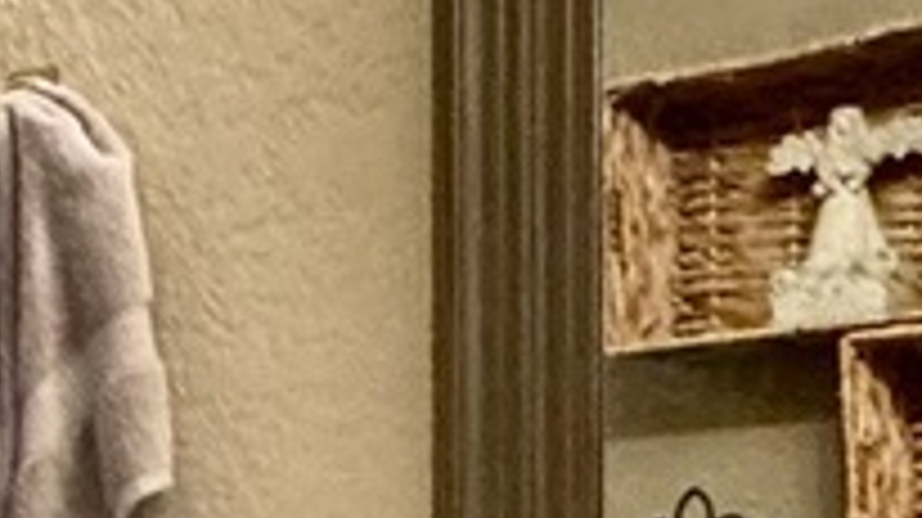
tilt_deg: -2.5
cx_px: -846
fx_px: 2614
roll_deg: +0.5
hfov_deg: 16.1
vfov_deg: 10.7
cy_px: 874
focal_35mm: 107
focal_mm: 2.22
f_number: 2.2
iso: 640
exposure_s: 1/60
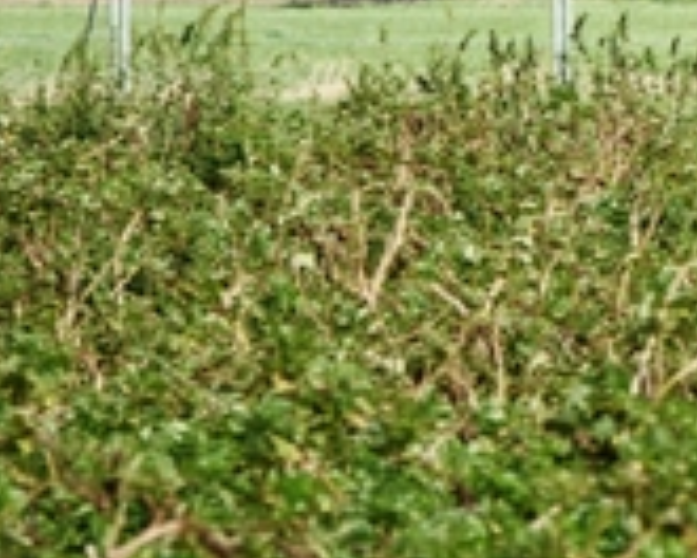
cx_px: 1331
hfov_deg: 1.1
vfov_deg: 0.8
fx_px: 37606
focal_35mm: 1823
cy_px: -66
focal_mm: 183.43
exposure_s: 1/250
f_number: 8
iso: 125
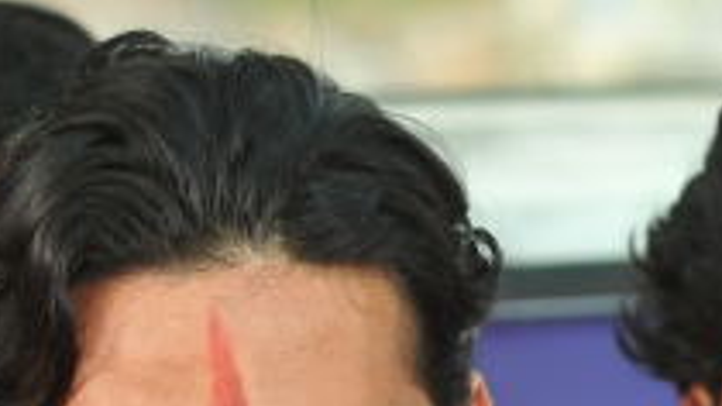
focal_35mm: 689
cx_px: 1131
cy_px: 865
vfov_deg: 1.8
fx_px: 13187
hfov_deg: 3.1
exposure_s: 1/200
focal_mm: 135
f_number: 6.3
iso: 500
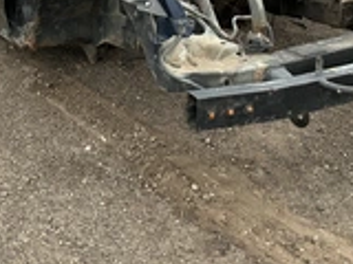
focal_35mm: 70
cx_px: 130
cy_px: -57
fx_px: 714
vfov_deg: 19.7
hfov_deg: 27.7
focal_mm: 3
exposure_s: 1/495
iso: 25
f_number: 1.8
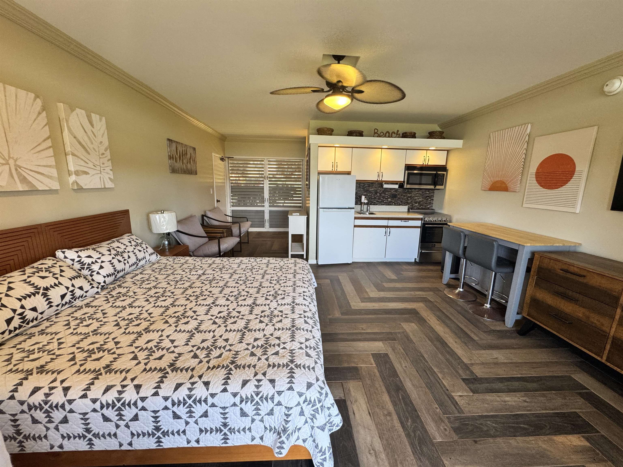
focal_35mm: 14
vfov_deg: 85.7
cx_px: 312
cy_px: 234
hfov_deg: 102.1
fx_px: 252
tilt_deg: -12.2
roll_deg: -2.1
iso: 200
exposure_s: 1/120
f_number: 2.2
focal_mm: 2.22
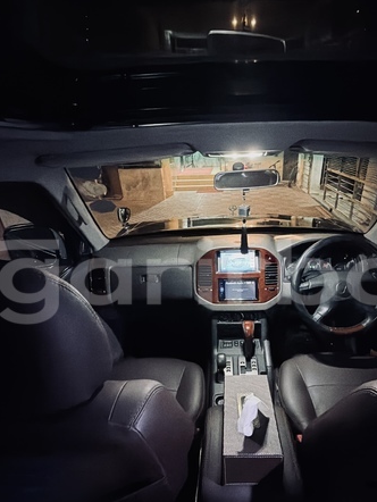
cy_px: 282
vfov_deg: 84.2
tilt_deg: -28.4
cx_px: 227
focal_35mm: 19
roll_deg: +1.0
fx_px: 276
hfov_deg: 68.0
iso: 4000
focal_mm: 2.22
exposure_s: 1/25
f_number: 2.2
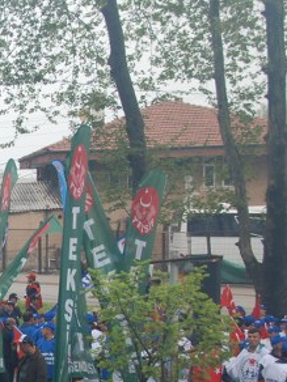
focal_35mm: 103
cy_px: 327
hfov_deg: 13.5
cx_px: -153
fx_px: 1139
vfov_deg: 18.8
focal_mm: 26
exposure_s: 1/125
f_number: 5.6
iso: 100
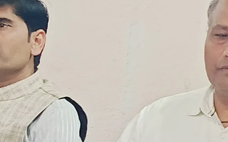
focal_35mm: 178
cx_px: 400
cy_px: 27
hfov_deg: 11.0
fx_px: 1106
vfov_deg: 7.4
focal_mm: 5.24
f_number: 1.75
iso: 1000
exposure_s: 1/50
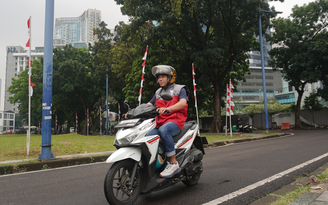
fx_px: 286
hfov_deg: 59.5
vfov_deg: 39.3
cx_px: 182
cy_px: 88
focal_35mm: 32
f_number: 4.5
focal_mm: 16
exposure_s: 1/125
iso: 50
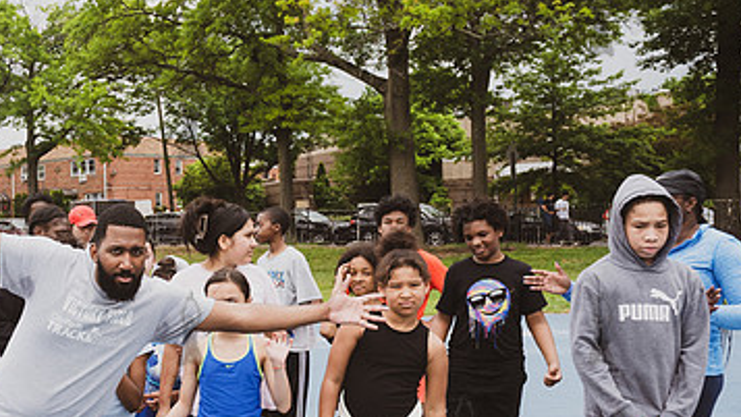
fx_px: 1081
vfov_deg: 21.7
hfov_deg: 35.6
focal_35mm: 55
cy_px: 287
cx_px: 77
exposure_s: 1/800
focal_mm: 26
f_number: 5.6
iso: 400
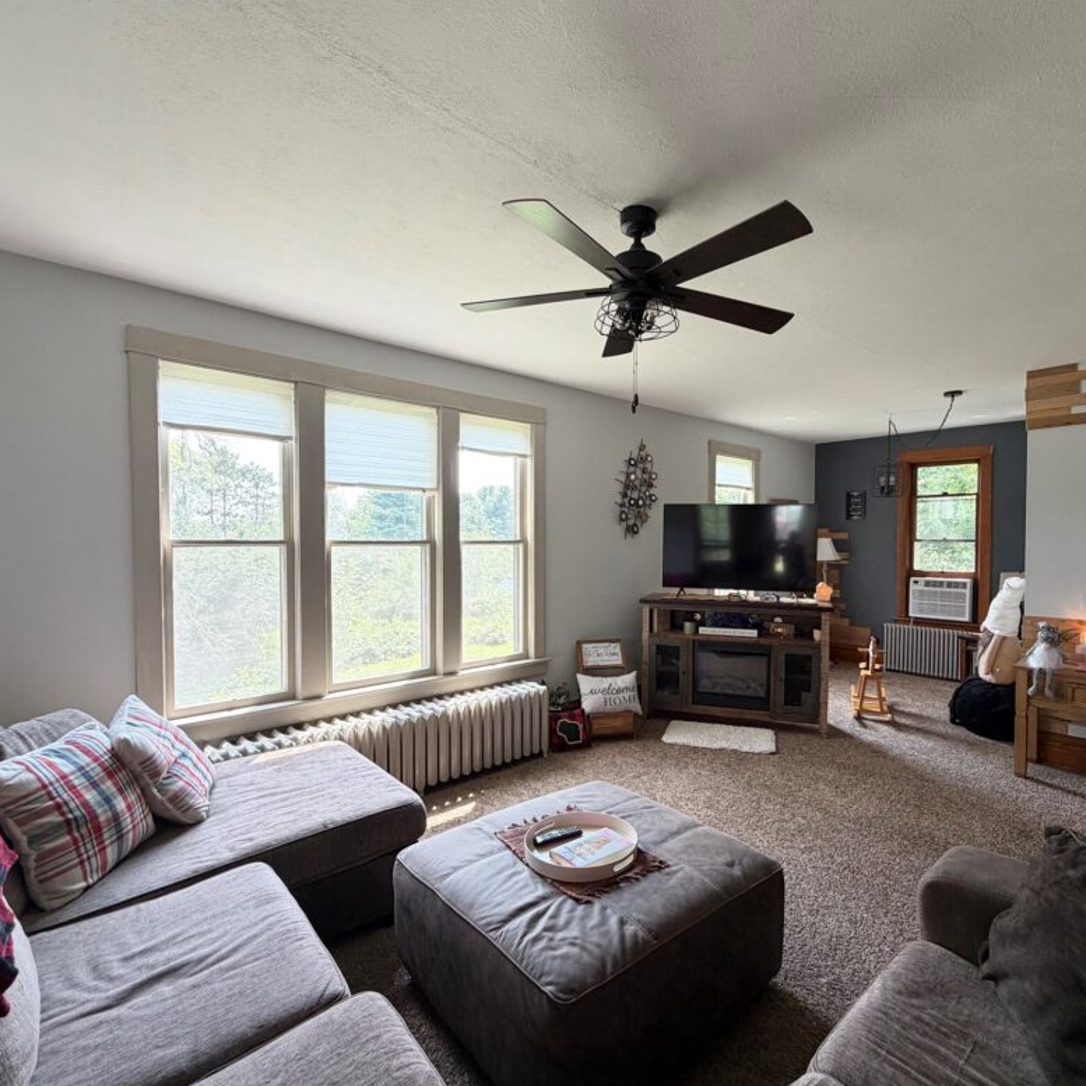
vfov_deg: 84.0
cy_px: 555
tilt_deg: -1.2
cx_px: 618
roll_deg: +0.1
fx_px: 603
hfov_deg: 83.5
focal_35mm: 17
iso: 125
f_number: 2.2
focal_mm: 2.22
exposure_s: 1/121
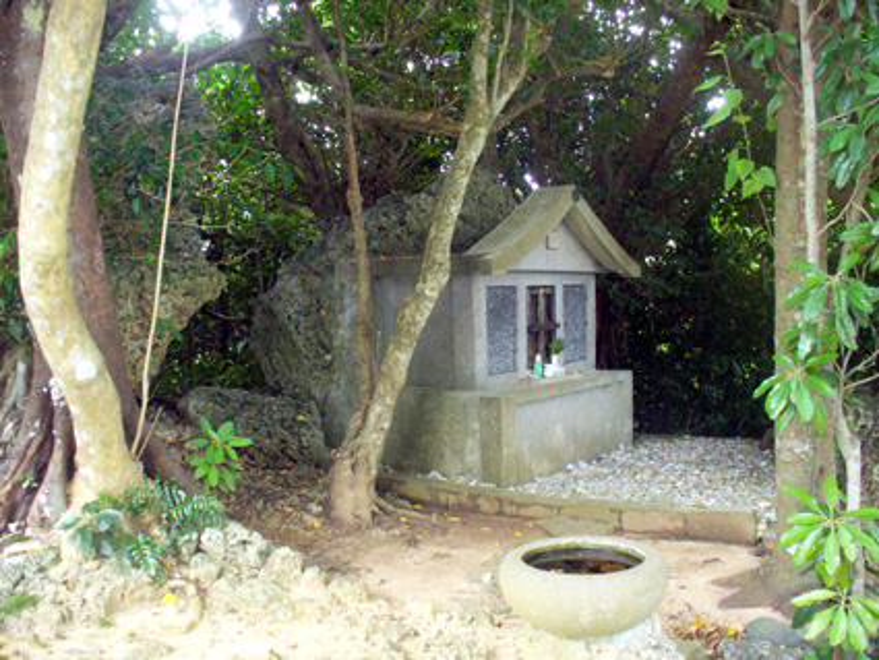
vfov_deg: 38.7
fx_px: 940
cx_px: 440
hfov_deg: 50.1
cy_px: 330
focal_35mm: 37
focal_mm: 6.1
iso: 320
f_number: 2.8
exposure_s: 1/30
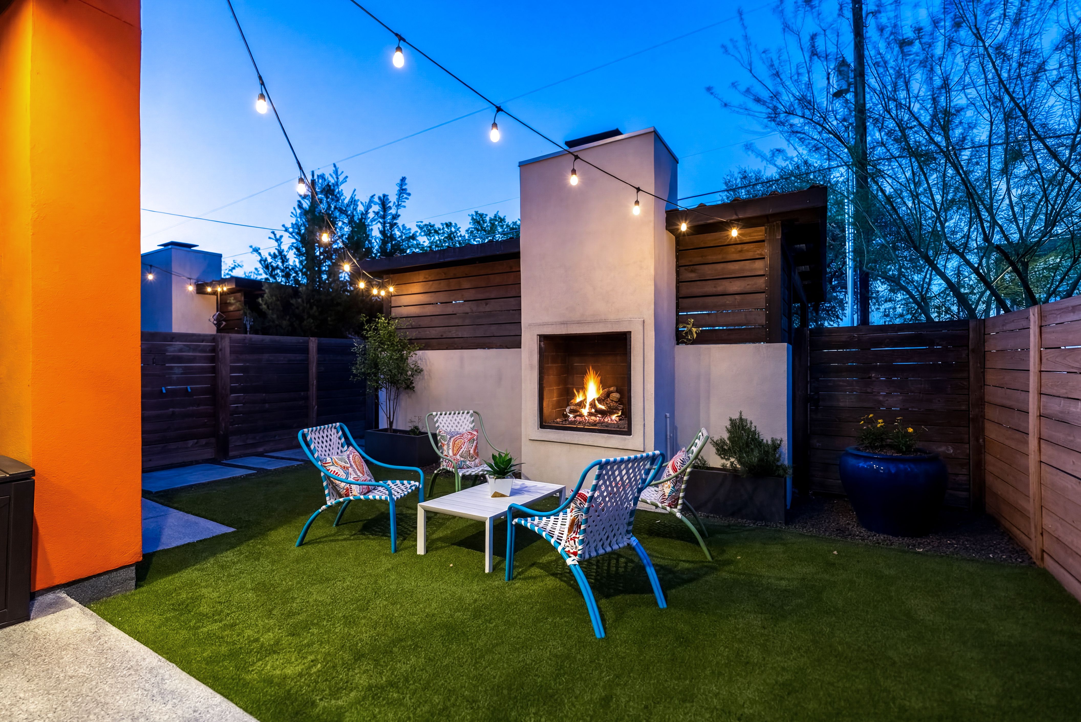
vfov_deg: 73.8
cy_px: 361
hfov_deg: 96.7
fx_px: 481
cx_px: 540
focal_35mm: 16
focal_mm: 16
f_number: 4.5
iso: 1000
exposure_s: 1/60
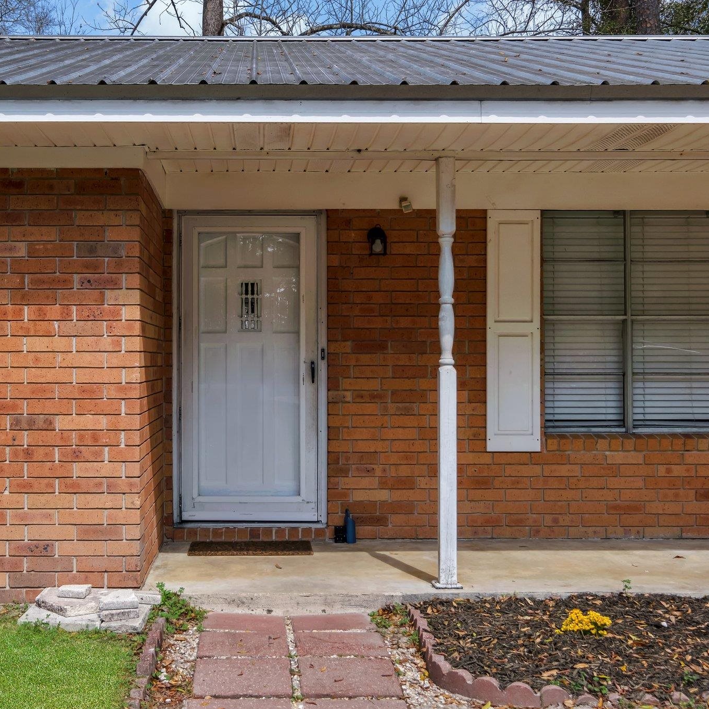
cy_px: 355
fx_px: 1066
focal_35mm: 46
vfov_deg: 36.8
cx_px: 255
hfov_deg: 36.5
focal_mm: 24
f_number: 8
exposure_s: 1/1000
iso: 250
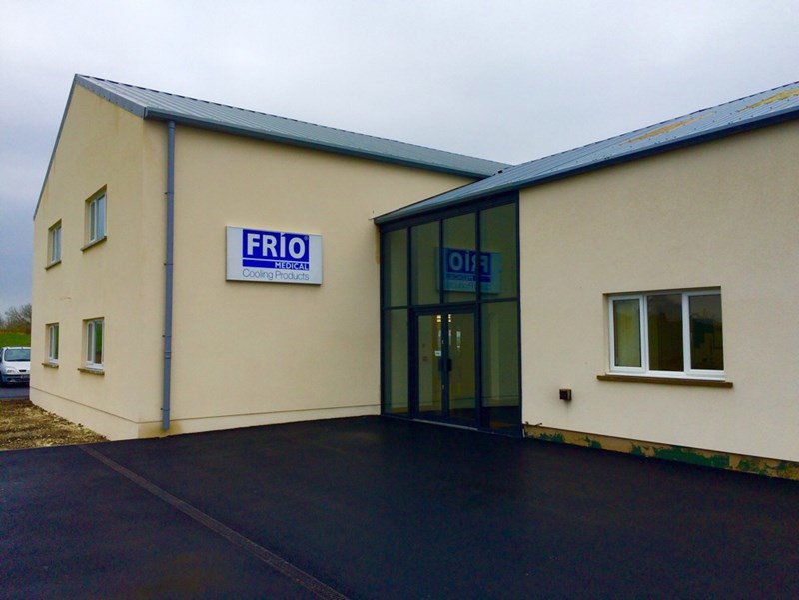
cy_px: 300
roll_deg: +0.9
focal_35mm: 29
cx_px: 400
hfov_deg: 61.7
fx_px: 669
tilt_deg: +1.5
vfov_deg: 48.2
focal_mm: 4.15
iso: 32
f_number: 2.2
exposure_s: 1/1520
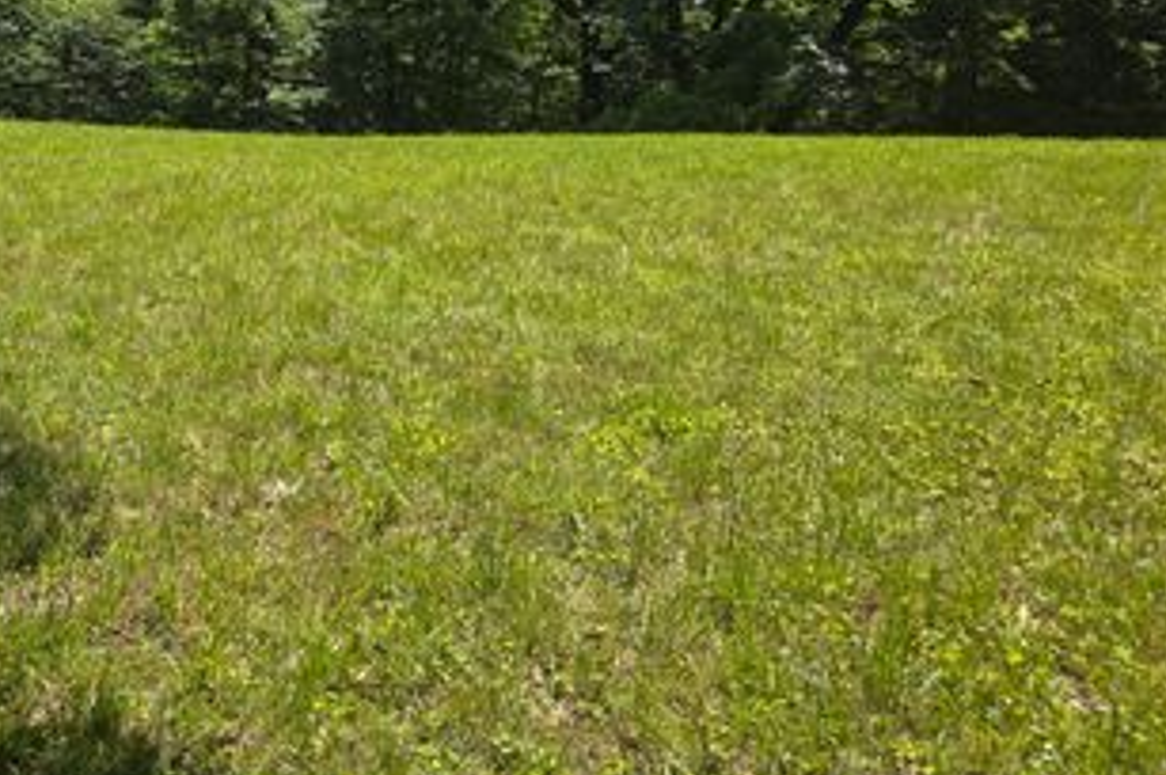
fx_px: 1262
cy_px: 85
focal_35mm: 39
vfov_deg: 32.5
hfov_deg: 47.9
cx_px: 308
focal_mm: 5.4
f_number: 1.8
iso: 80
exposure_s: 1/3246
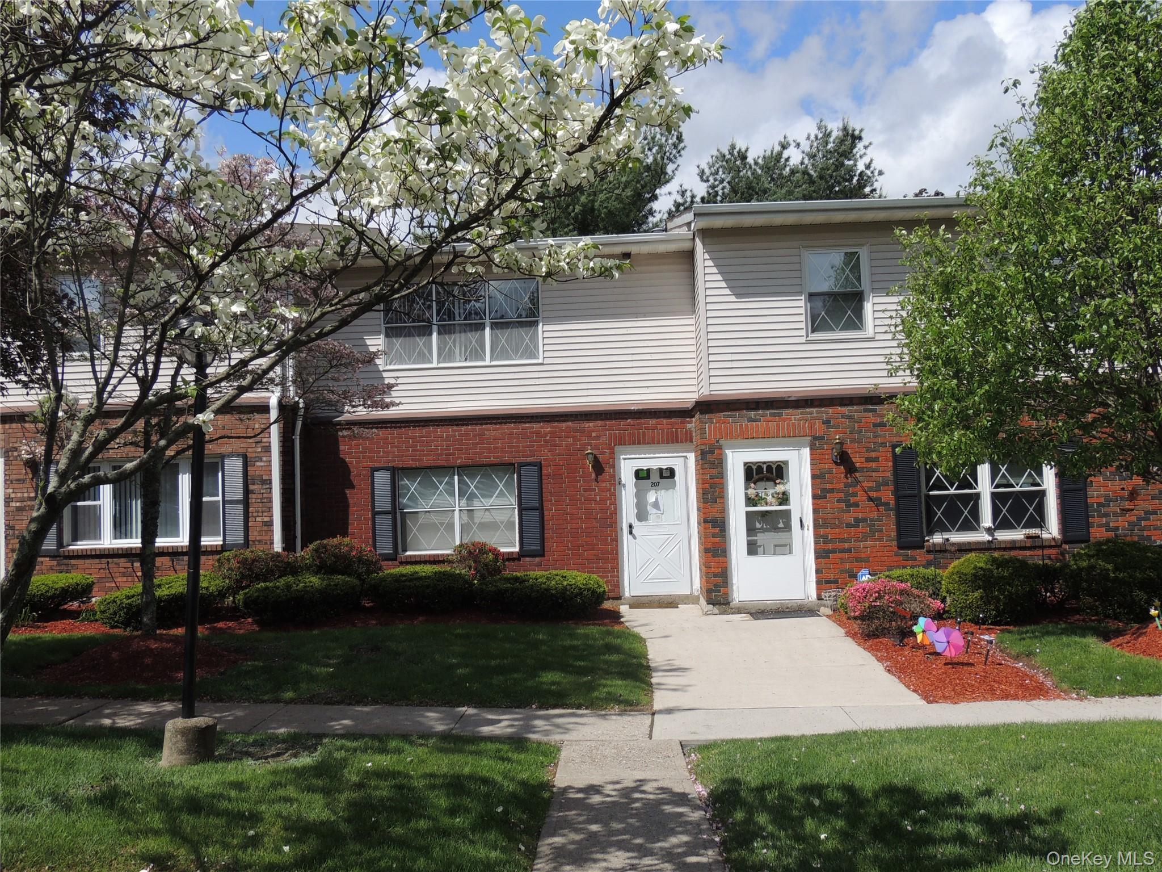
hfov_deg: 60.0
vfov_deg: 46.8
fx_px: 1007
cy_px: 436
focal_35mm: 30
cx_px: 581
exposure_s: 1/1250
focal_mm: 5.3
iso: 100
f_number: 3.9
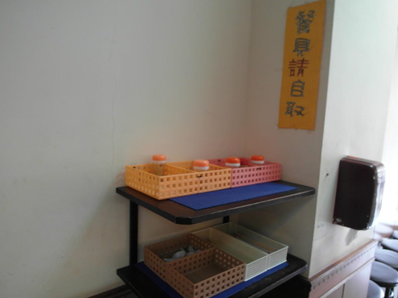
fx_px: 276
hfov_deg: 71.6
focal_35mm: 24
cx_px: 199
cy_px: 149
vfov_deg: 56.8
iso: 160
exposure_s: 1/30
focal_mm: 5.2
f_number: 2.5
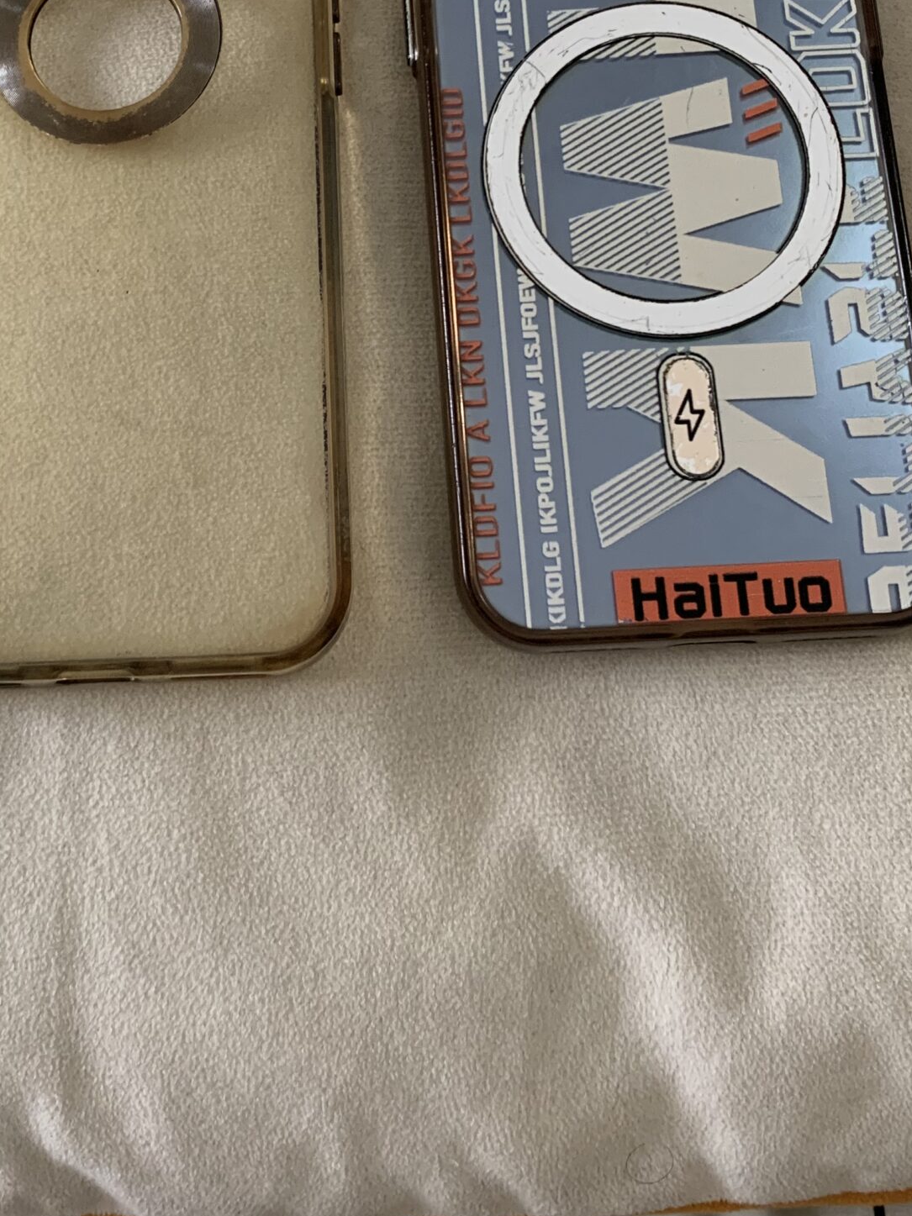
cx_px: 309
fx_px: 1616
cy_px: 254
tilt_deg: -69.8
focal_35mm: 46
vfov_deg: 39.7
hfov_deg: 31.3
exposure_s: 1/50
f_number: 1.8
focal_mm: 4.25
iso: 160
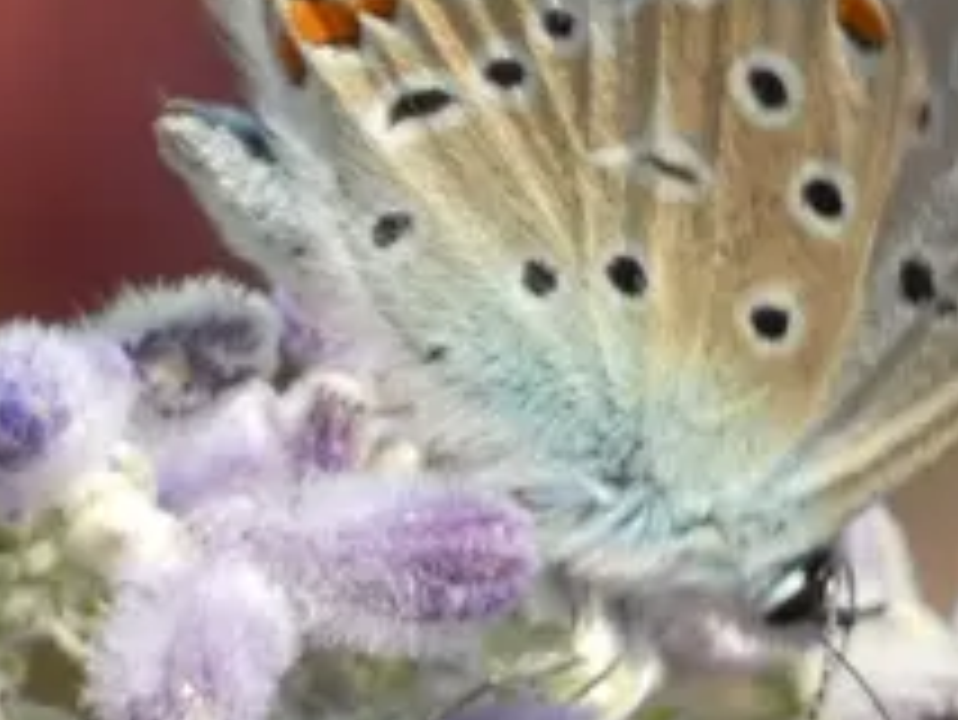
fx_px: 41647
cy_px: 526
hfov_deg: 1.3
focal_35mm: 1504
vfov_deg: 1.0
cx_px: 661
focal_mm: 89.5
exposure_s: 1/100
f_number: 5.6
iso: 80
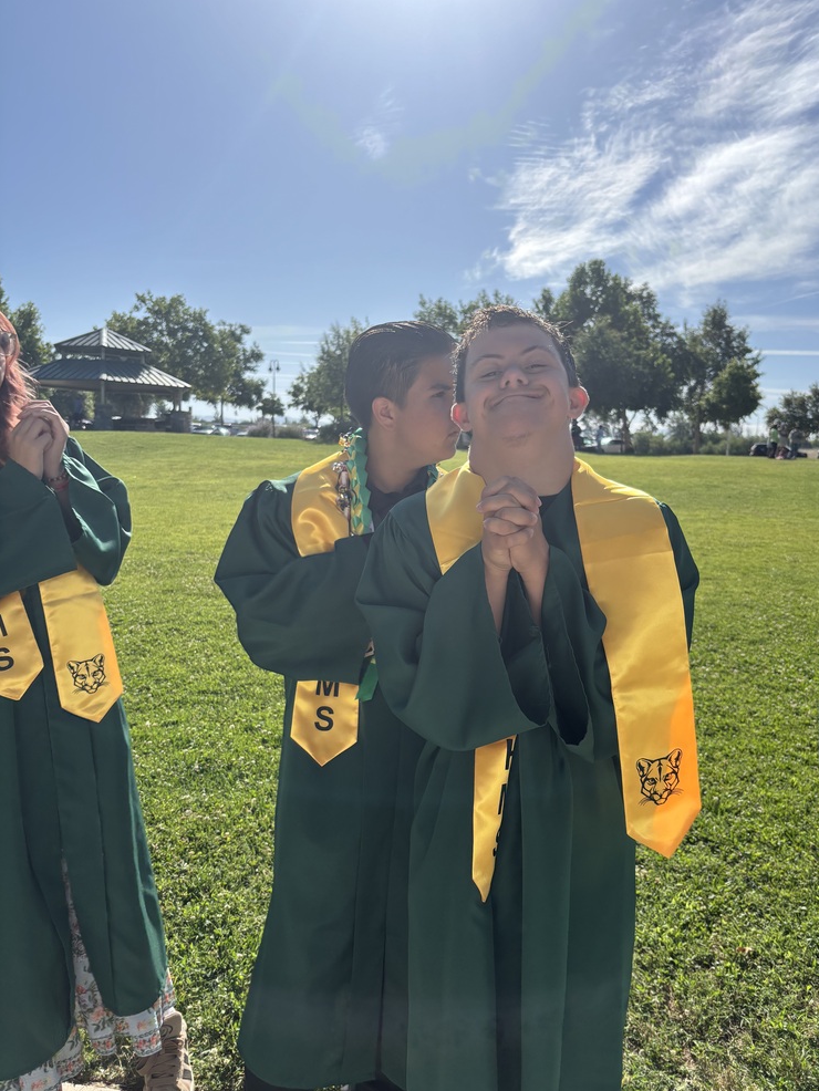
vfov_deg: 65.3
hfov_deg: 51.4
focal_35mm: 27
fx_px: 851
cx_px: 423
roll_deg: -3.5
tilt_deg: -5.3
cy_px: 564
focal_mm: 5.96
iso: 50
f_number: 1.6
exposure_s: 1/3413
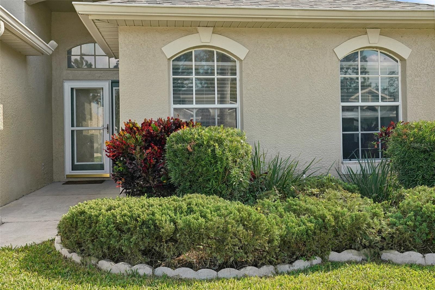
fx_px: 399
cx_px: 218
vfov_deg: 40.0
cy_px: 145
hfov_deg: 57.2
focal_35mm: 33
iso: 800
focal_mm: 22
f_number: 8
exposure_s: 1/640
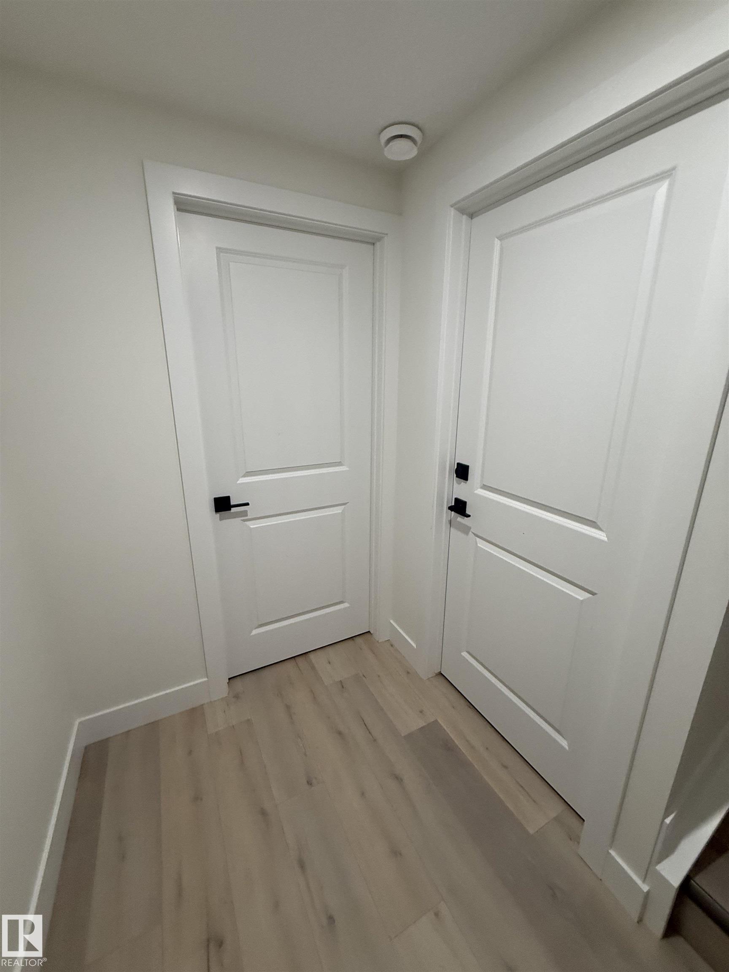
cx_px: 364
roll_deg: -0.7
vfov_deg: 102.1
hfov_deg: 85.7
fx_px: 393
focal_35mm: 14
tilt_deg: -13.2
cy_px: 486
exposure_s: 1/120
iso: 320
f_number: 2.2
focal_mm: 2.22
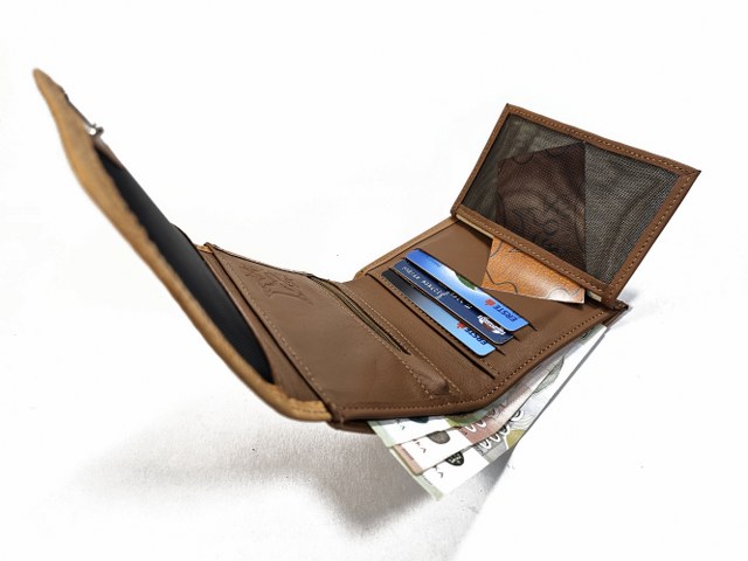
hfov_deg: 73.9
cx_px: 374
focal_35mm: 23
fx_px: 497
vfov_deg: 58.9
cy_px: 280
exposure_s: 1/128
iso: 10
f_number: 1.7
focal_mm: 6.3
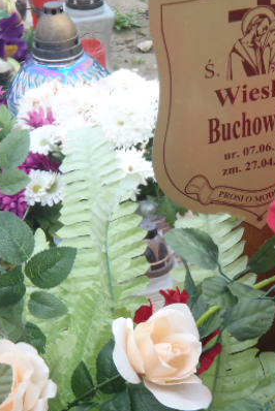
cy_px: 179
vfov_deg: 16.8
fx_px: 1395
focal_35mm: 122
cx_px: 299
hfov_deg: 11.1
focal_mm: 13.18
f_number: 4
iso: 100
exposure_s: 1/60
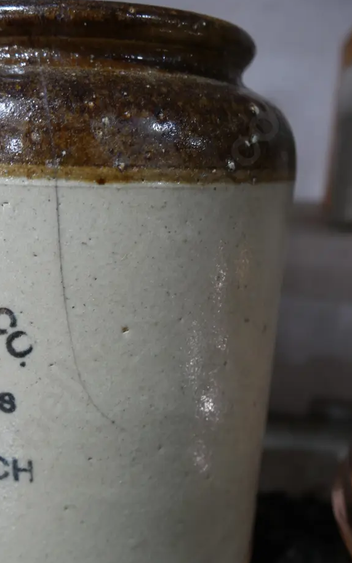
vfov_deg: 51.5
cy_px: 308
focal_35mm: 38
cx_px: 127
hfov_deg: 33.4
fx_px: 583
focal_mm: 16
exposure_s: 1/60
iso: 640
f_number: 3.6
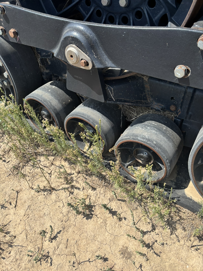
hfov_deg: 53.1
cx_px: 102
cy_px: 136
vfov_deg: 67.3
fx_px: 203
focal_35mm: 26
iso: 50
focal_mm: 5.96
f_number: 1.6
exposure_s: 1/2398
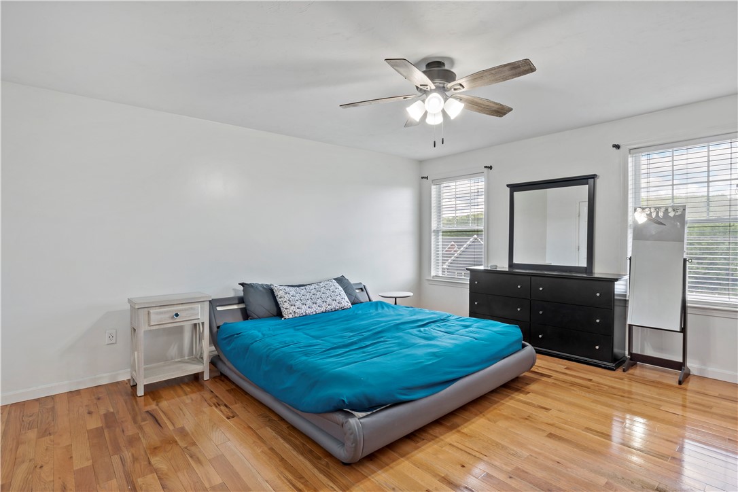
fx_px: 348
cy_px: 246
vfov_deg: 70.4
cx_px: 369
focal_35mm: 17
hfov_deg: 93.3
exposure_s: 1/2
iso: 100
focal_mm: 17
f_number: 22
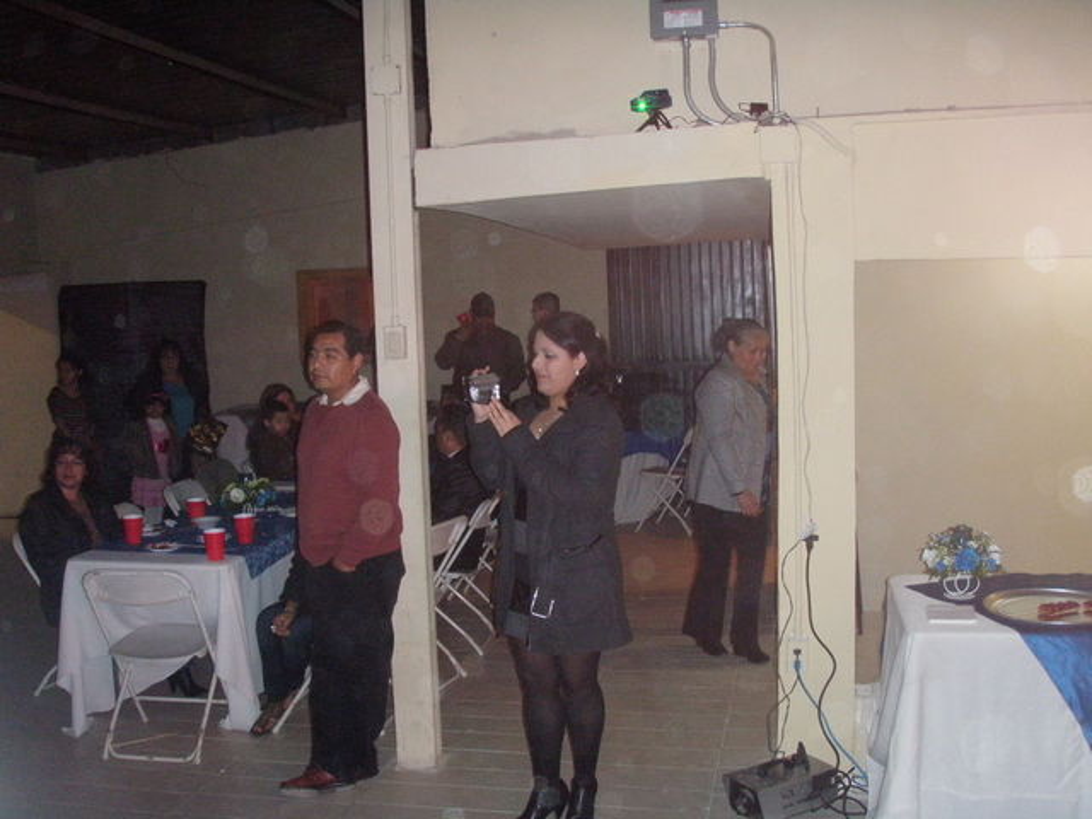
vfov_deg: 37.7
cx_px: 546
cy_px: 410
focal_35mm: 38
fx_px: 1199
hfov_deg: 49.0
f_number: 3.5
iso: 400
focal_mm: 6.7
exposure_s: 1/30
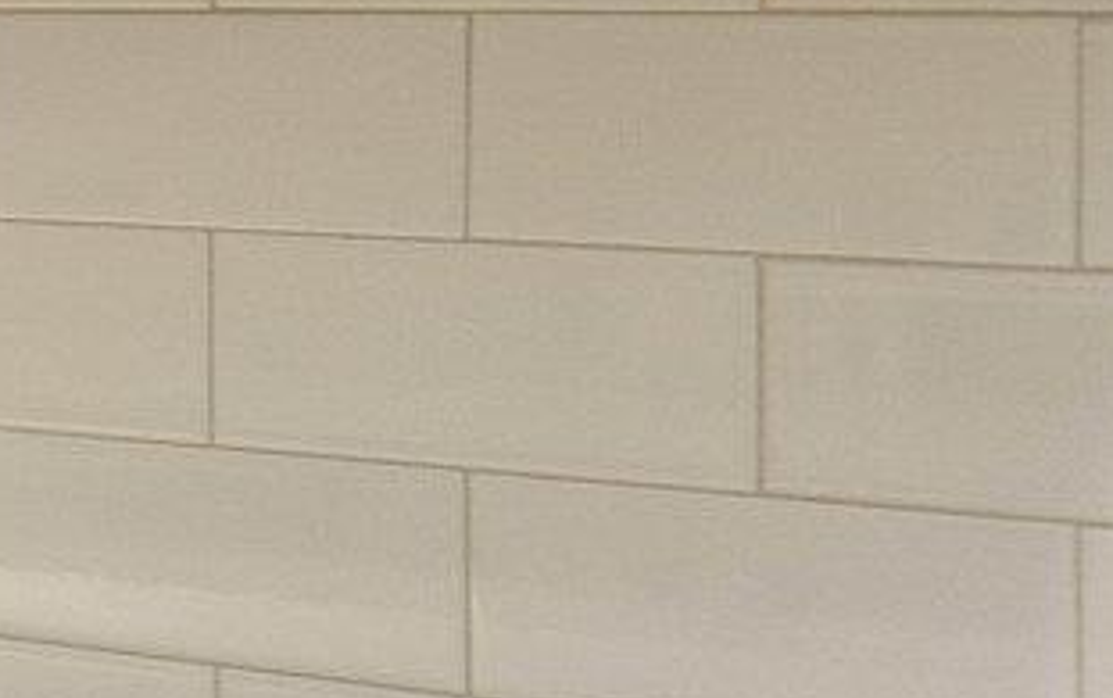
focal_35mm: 114
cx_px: -2104
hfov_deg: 11.6
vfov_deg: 11.4
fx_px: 3461
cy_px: 13
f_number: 7.1
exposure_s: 1/160
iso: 640
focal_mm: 17
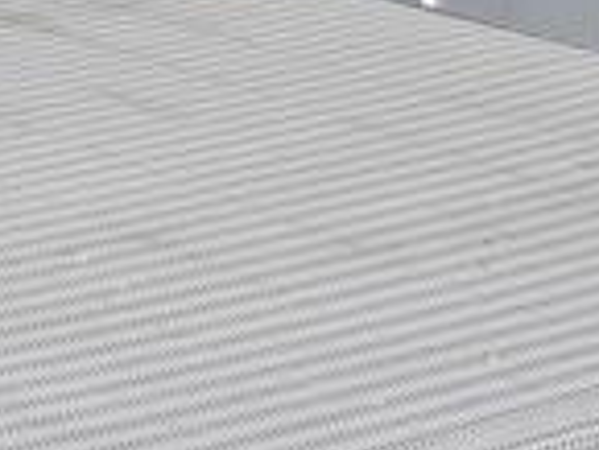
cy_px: 78
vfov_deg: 8.4
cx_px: -345
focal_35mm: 176
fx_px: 3048
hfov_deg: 10.8
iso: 160
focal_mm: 20
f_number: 8
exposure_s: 1/320
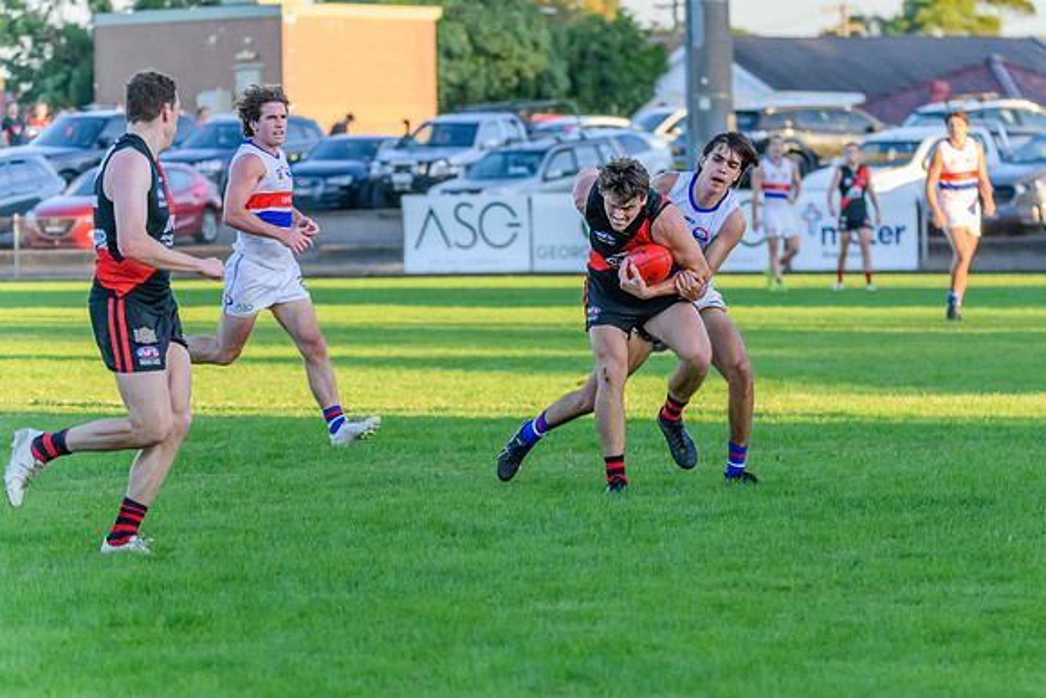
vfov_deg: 5.7
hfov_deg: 8.5
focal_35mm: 242
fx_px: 7030
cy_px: 366
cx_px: 633
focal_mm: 200
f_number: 5.3
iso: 2800
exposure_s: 1/1600
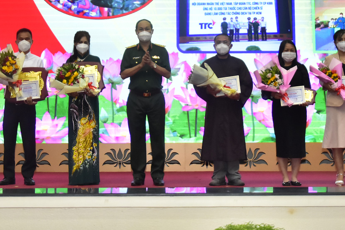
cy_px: -9
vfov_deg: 14.9
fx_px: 864
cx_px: 156
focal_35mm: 90
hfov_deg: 22.6
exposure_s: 1/160
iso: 2000
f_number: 4
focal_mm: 25
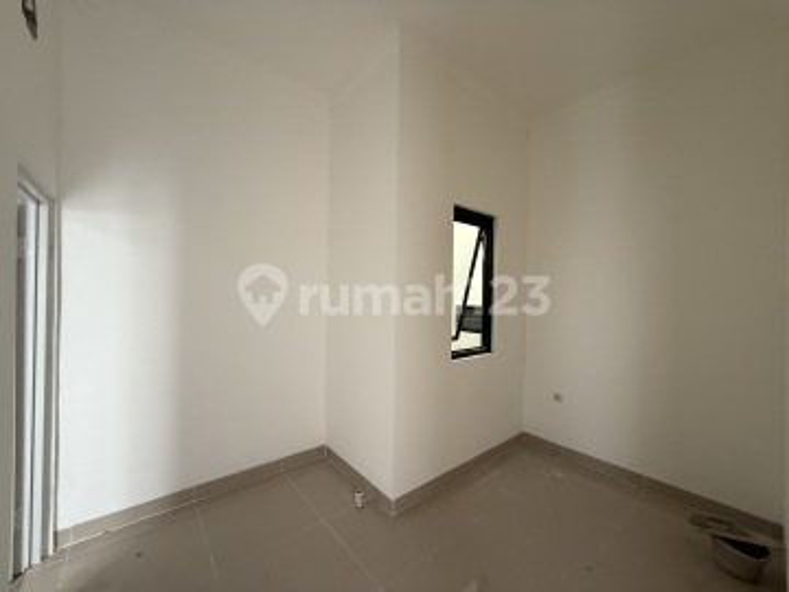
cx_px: 394
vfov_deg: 85.7
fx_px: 319
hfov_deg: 102.1
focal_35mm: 14
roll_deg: -0.6
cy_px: 296
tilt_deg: +0.6
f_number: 2.2
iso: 200
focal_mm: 2.22
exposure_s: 1/30
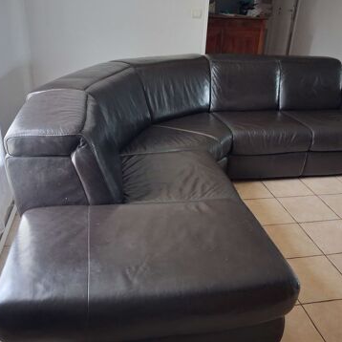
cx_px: 176
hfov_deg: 51.1
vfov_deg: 51.1
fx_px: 358
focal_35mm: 32
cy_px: 171
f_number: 1.8
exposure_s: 1/25
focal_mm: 4
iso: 640
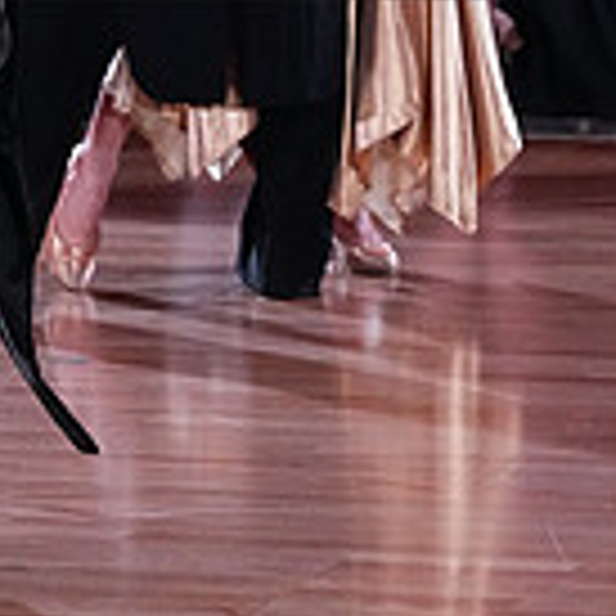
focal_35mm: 303
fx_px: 6100
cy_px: -148
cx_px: -110
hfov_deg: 5.8
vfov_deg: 5.7
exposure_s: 1/400
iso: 5000
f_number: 5.6
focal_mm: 84
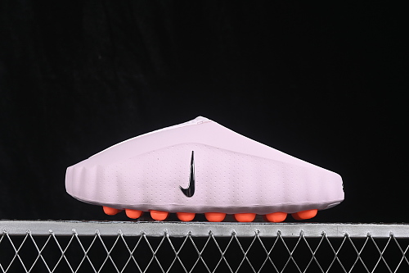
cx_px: 204
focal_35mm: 75
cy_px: 136
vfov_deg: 18.2
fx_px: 852
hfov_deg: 27.0
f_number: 8
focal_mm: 50
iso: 160
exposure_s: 1/80
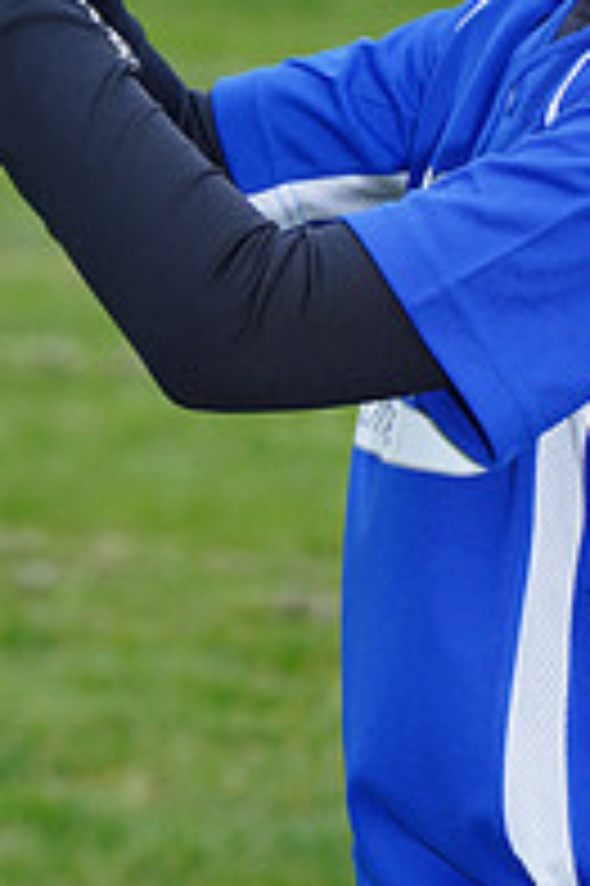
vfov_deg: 4.2
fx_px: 11968
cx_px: 570
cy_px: -166
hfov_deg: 2.8
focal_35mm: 486
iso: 200
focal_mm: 165
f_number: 8
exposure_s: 1/200
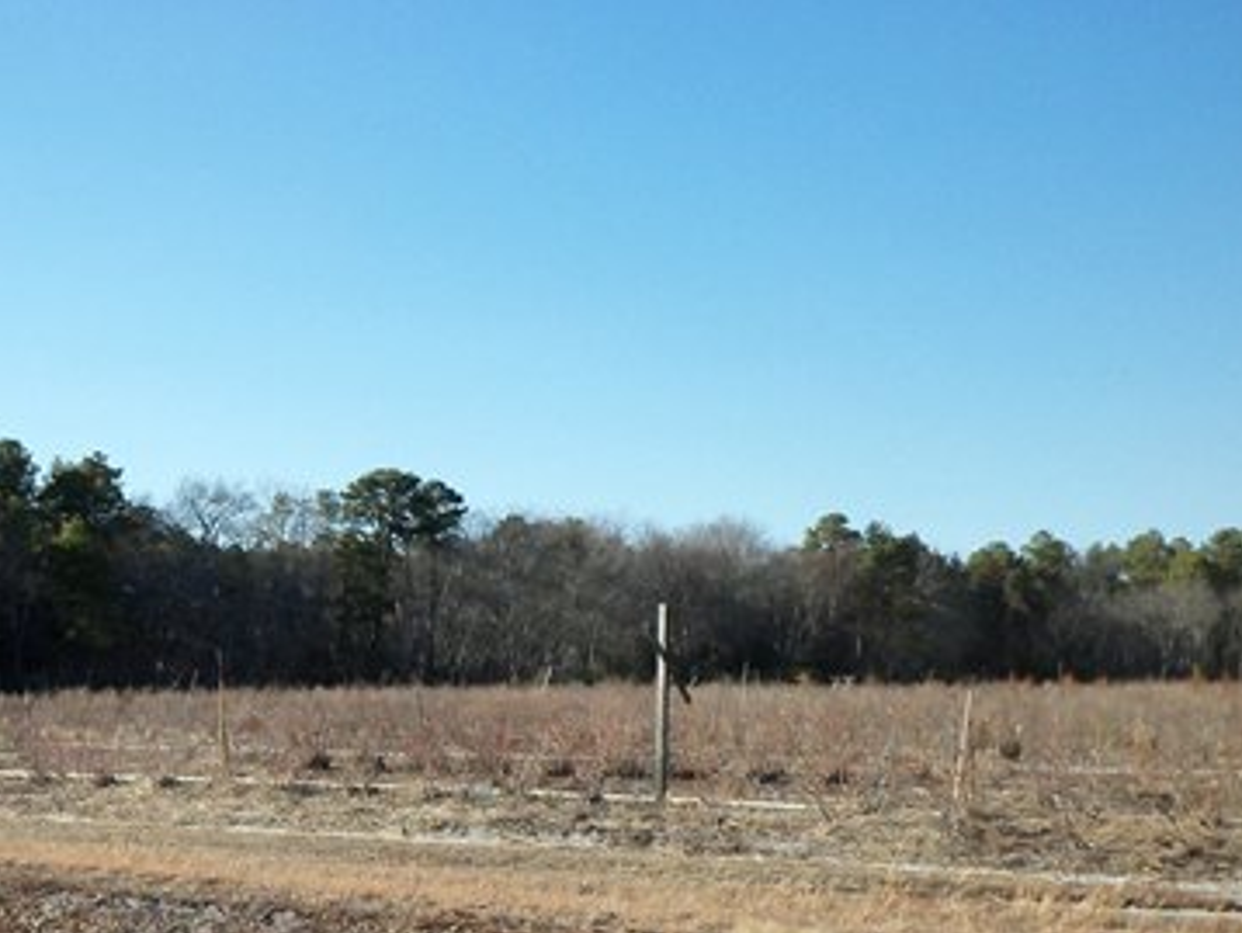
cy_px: 763
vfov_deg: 24.0
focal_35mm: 60
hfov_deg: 31.1
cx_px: 205
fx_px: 2154
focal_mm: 5.7
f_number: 8.8
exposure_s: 1/125
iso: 80
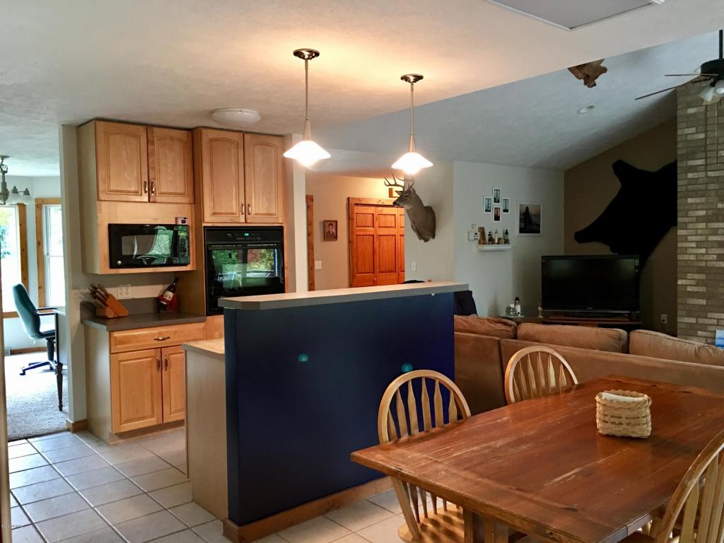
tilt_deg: -1.8
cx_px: 362
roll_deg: +1.4
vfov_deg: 48.2
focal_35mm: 29
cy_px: 272
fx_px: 607
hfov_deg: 61.7
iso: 64
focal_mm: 4.15
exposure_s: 1/4
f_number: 2.2
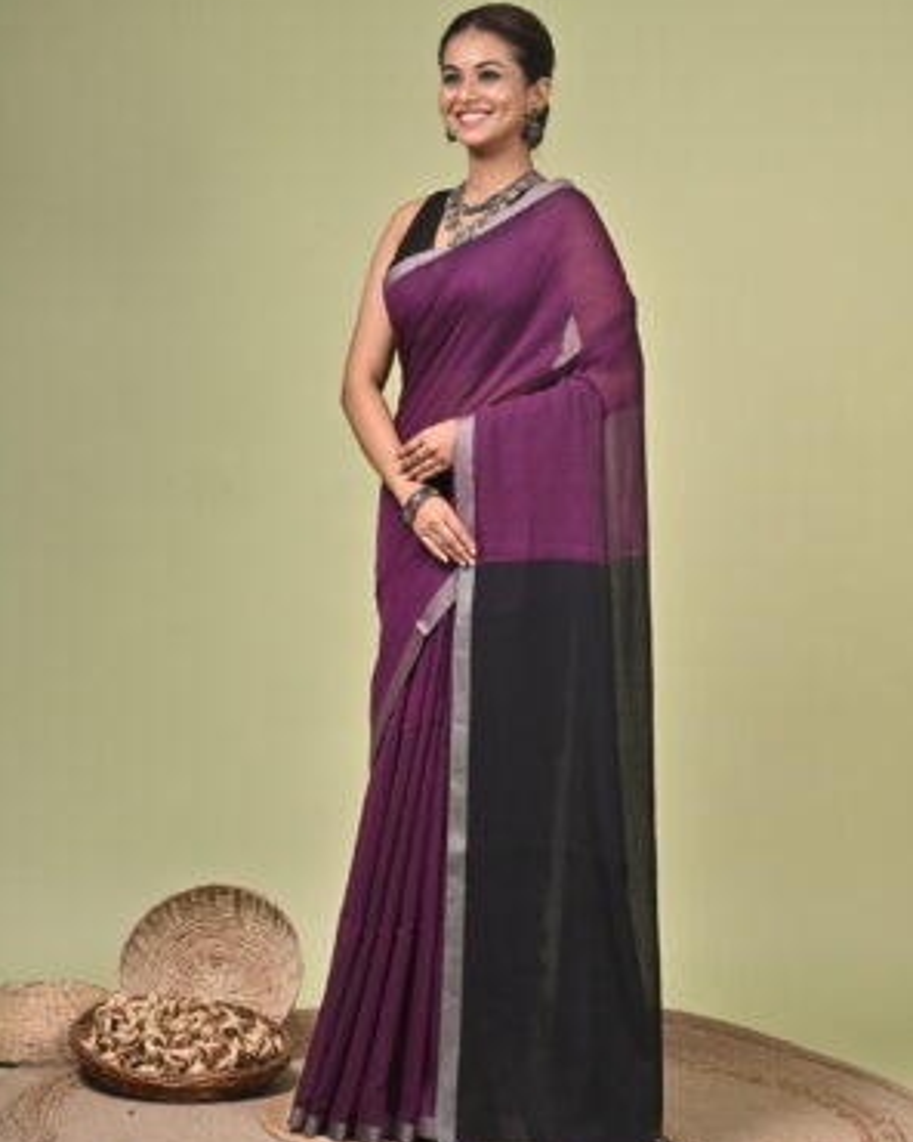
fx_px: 3276
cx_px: 456
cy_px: 546
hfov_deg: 15.9
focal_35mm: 97
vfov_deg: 19.8
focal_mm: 85
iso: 400
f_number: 8
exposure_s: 1/160
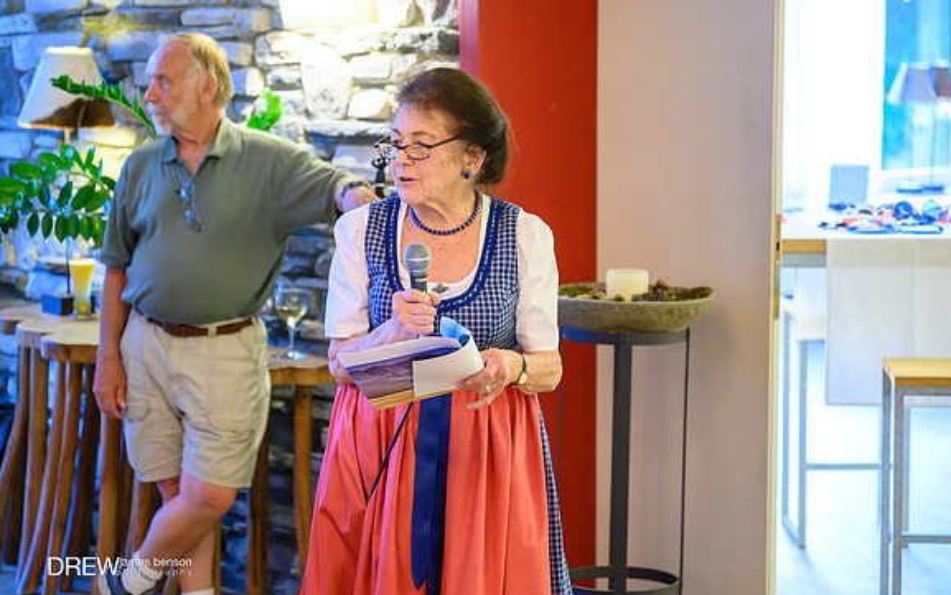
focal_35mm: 81
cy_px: 297
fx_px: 2100
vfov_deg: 16.1
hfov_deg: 25.5
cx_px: 424
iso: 2500
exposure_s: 1/100
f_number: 2.8
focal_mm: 70
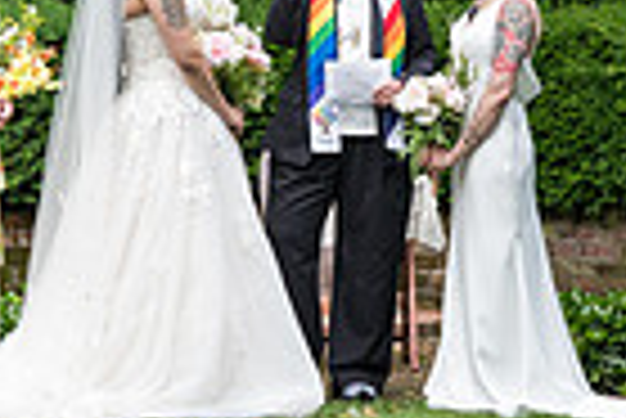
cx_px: 401
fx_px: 4352
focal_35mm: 250
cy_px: 65
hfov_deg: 8.2
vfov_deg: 5.5
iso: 1000
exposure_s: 1/400
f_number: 4
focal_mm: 60
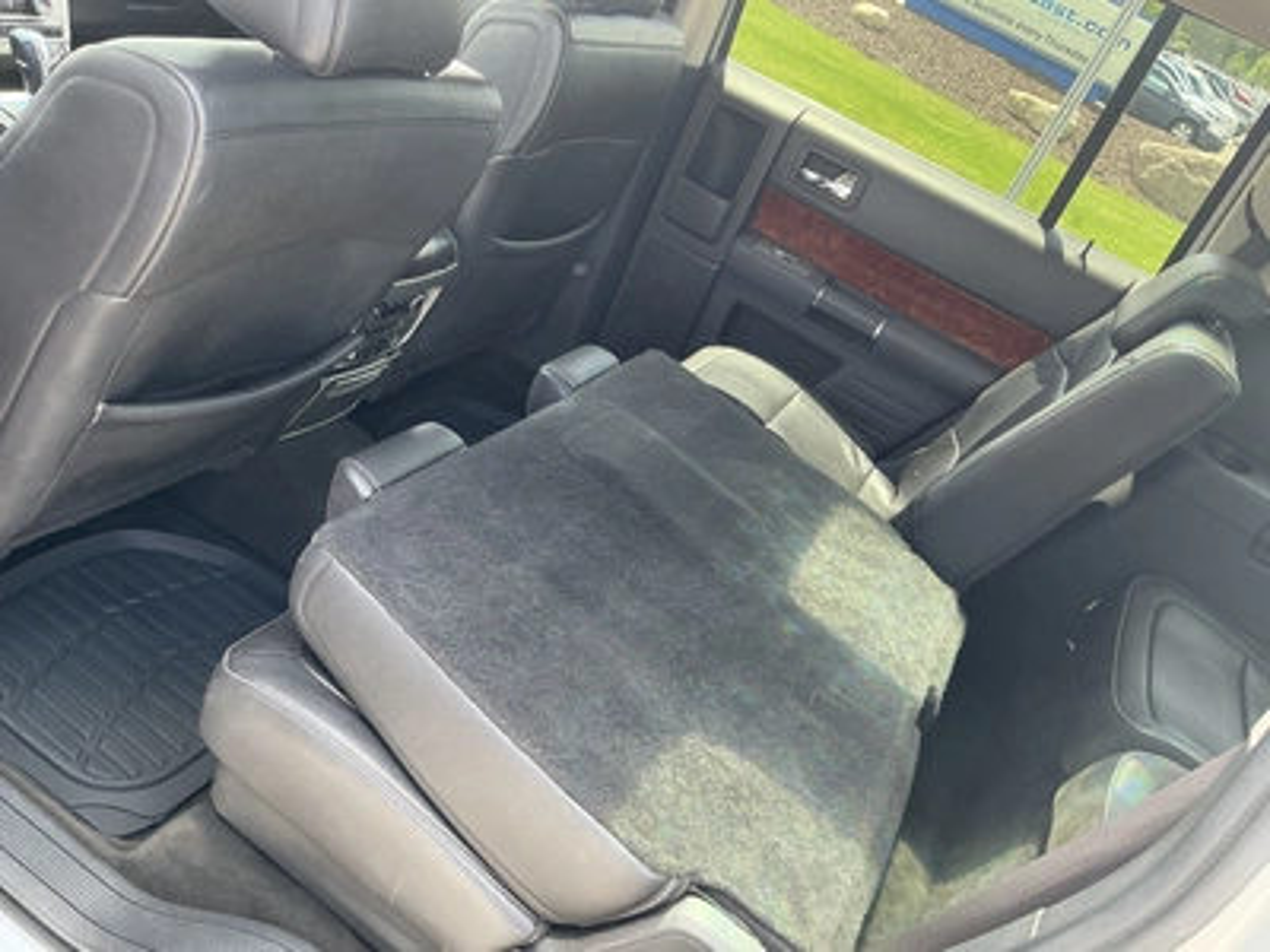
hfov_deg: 63.4
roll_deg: -27.7
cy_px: 476
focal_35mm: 28
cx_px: 635
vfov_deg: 49.7
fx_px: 1027
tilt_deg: -29.3
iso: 64
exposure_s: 1/109
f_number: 1.8
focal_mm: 3
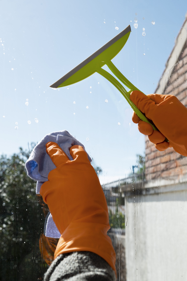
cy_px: 140
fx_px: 389
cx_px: 94
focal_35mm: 50
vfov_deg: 39.6
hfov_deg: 27.0
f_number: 10
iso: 100
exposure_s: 1/125
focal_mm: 50
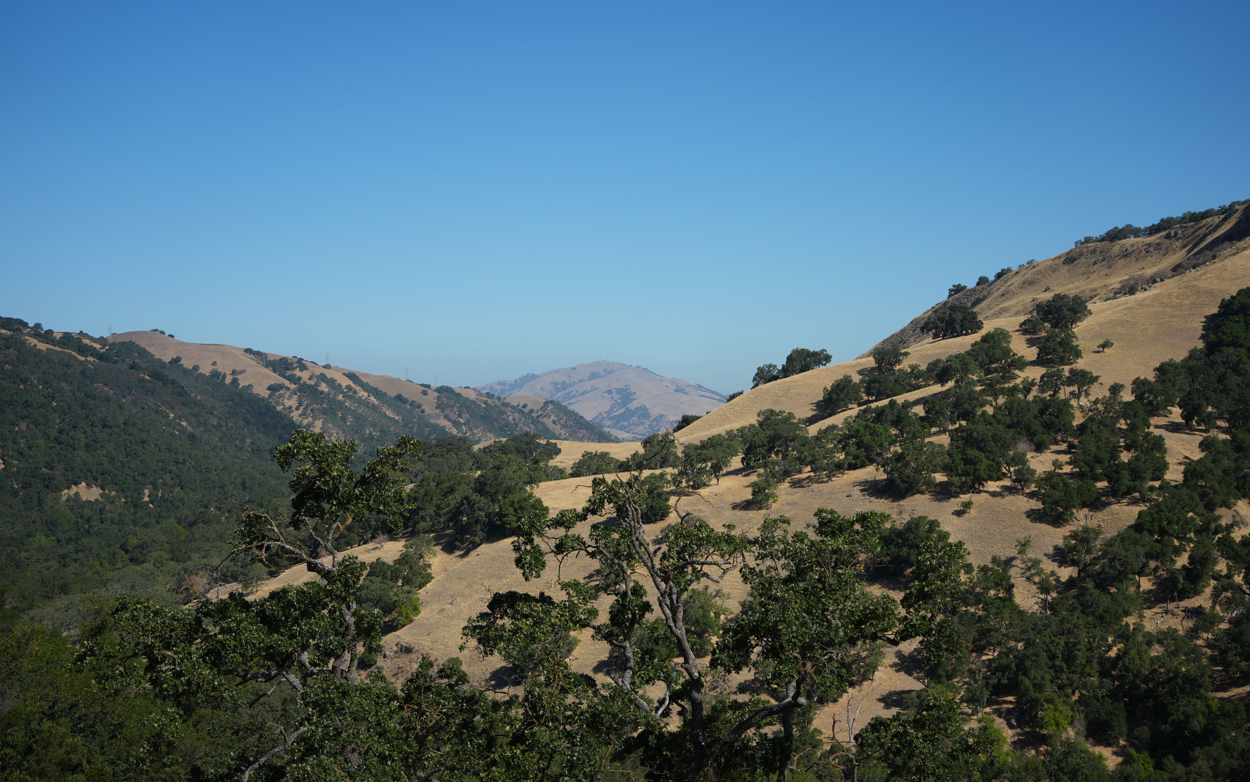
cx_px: 625
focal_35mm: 51
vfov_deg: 25.3
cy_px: 379
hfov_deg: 39.6
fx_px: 1737
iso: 125
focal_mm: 50
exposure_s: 1/1250
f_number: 4.5
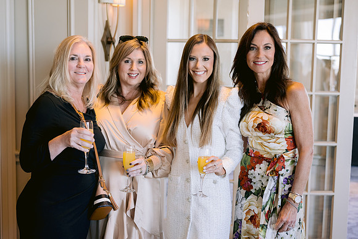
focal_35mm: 50
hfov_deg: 39.6
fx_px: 497
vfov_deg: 27.0
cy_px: 120
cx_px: 179
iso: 800
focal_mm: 50
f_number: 2.8
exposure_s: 1/125
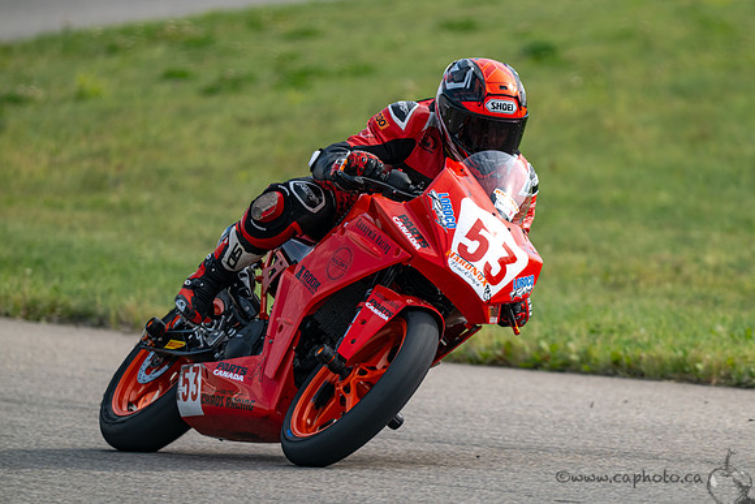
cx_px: 451
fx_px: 15025
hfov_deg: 2.9
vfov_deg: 1.9
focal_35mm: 716
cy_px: 301
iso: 360
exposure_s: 1/1250
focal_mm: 600
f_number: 6.3
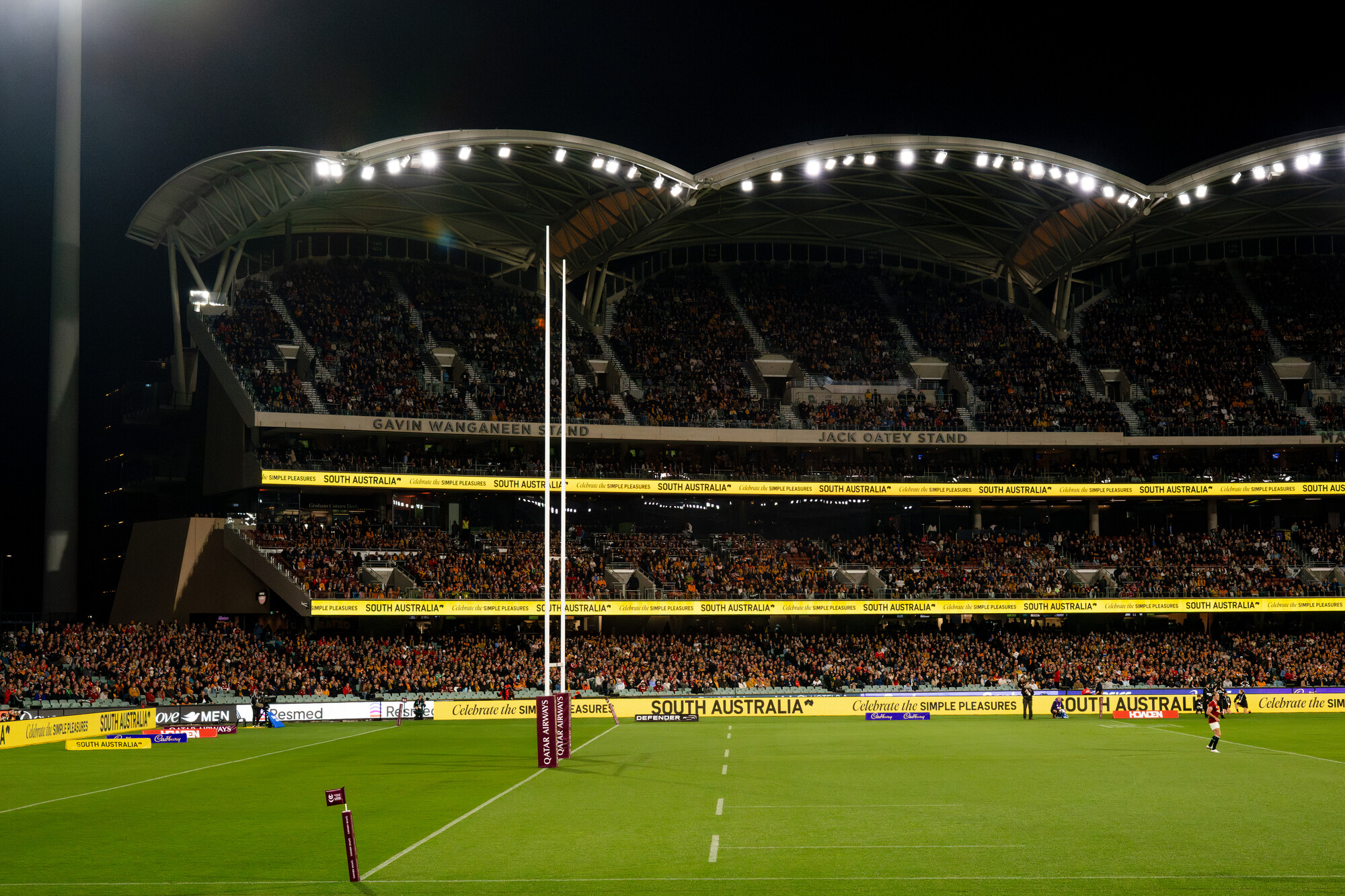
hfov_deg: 35.6
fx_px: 2092
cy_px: 448
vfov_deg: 24.2
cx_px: 672
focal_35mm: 56
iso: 2500
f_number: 7.1
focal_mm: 56
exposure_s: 1/800
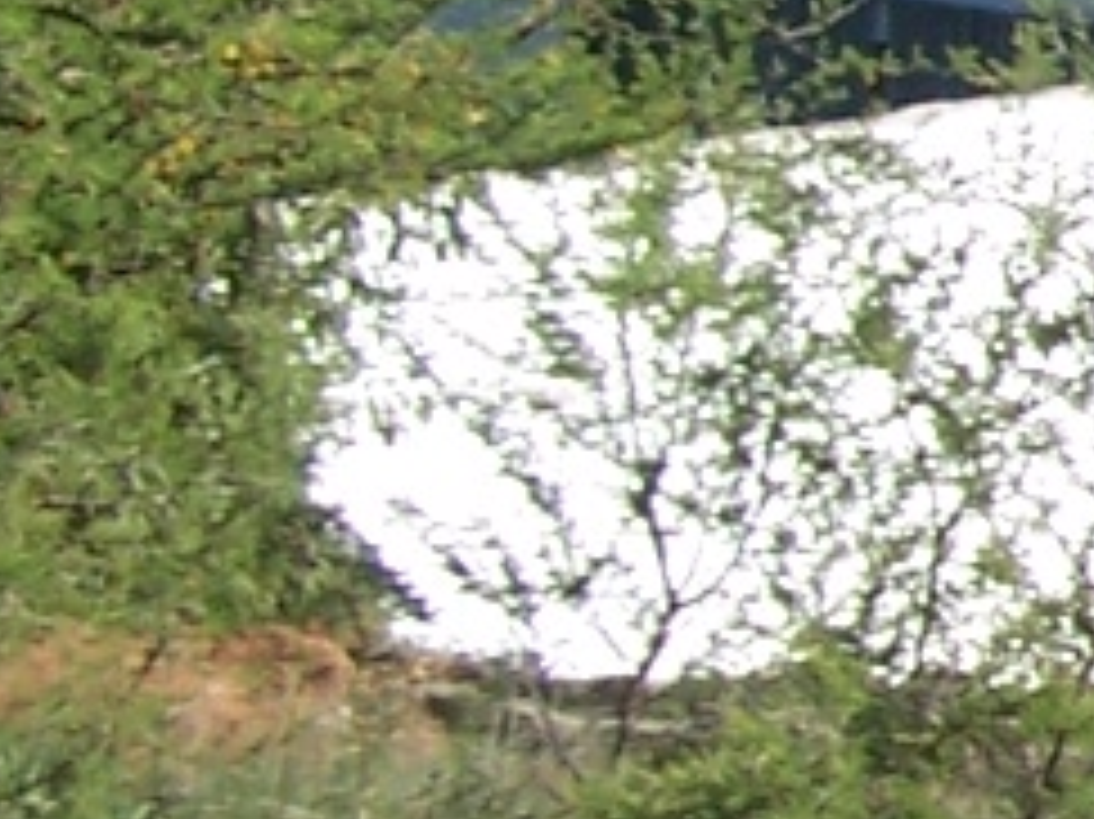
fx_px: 7676
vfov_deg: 6.1
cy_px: 225
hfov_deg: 7.4
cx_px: 2917
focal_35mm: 243
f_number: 4
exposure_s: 1/750
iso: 80
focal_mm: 6.3
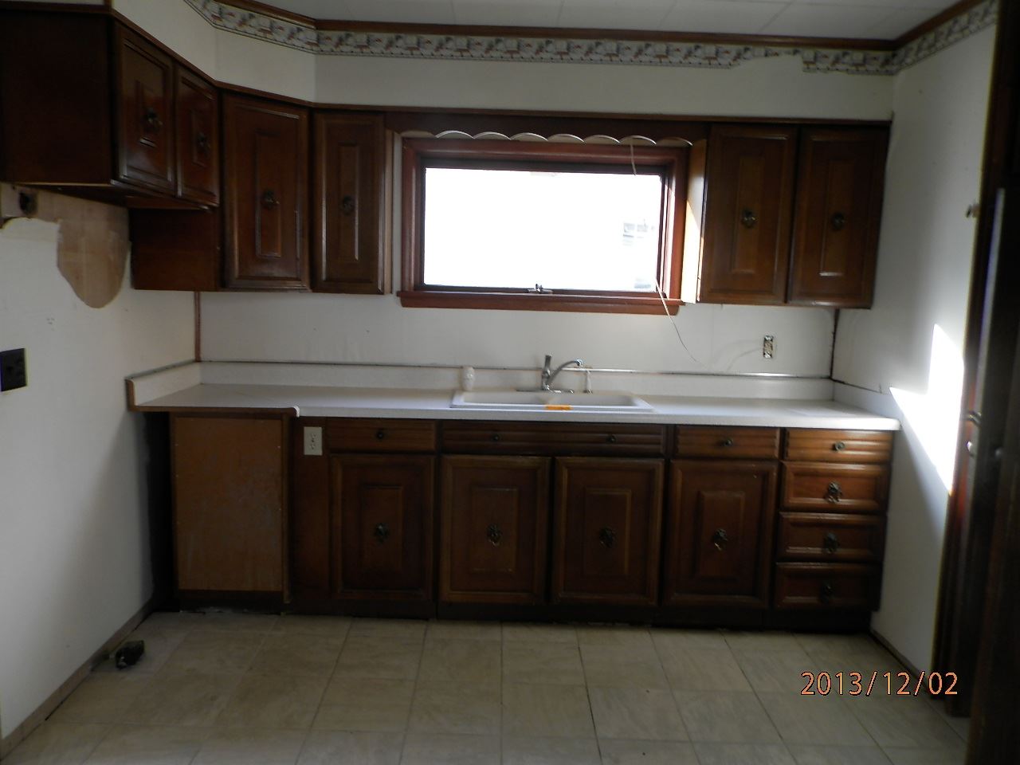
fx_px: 737
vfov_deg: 54.9
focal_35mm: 25
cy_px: 382
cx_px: 510
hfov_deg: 69.4
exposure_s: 1/40
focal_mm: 4.5
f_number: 3.1
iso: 80
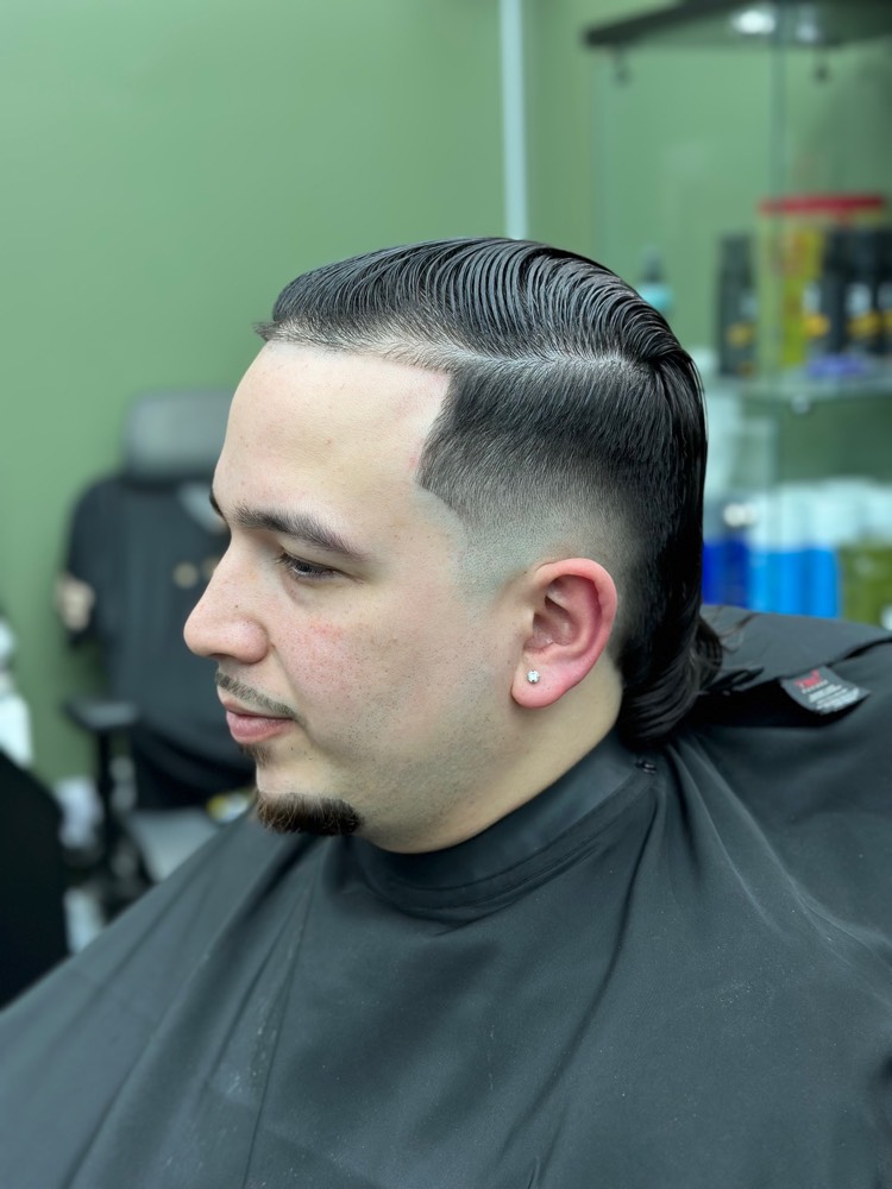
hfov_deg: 30.3
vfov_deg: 39.7
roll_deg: +2.6
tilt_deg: -12.5
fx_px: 1649
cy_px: 594
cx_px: 446
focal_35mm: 48
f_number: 1.78
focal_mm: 6.86
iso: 64
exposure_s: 1/132
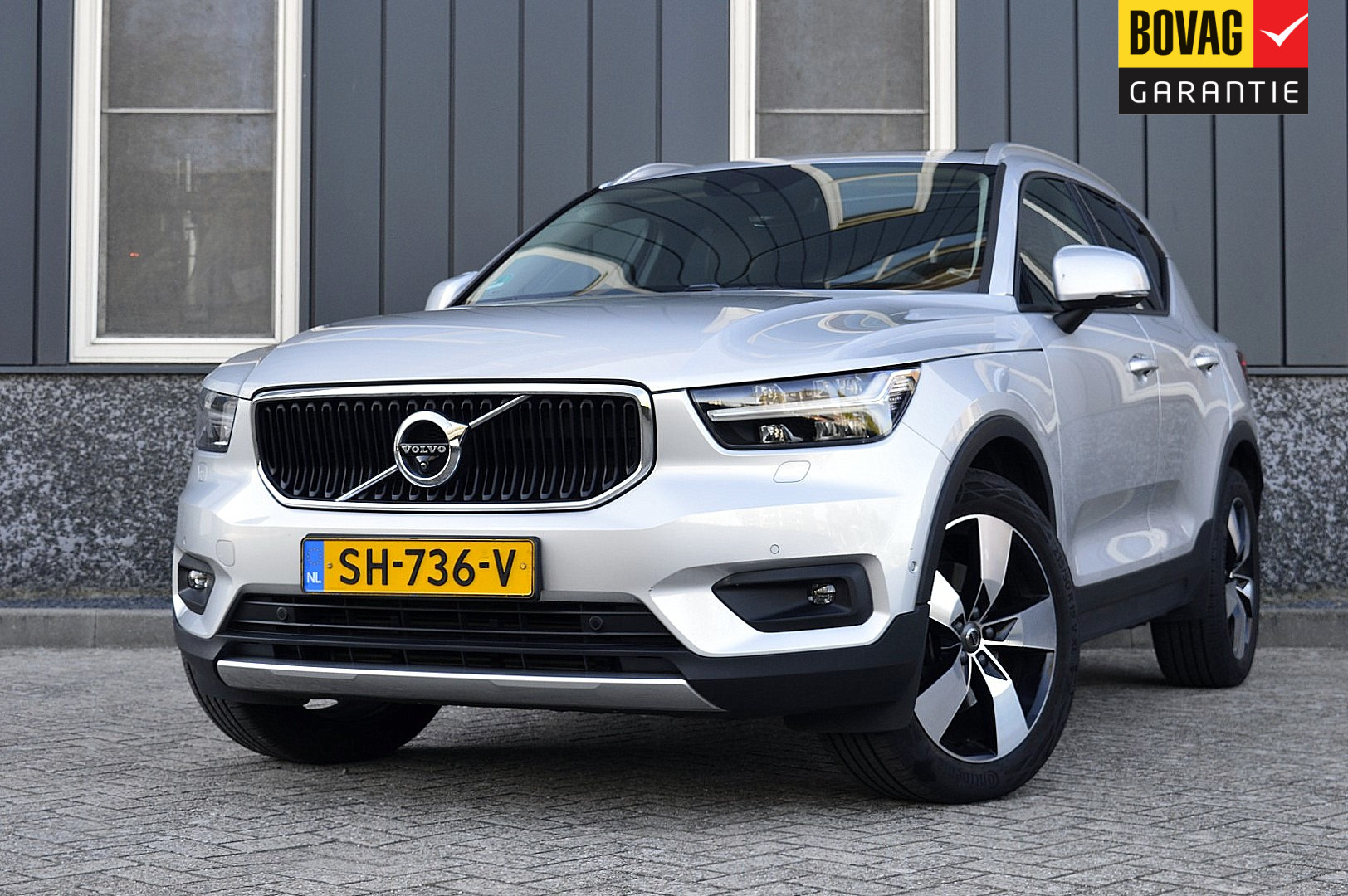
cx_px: 674
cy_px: 448
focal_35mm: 60
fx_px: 2245
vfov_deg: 22.6
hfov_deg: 33.4
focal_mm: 40
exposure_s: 1/100
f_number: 9
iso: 400
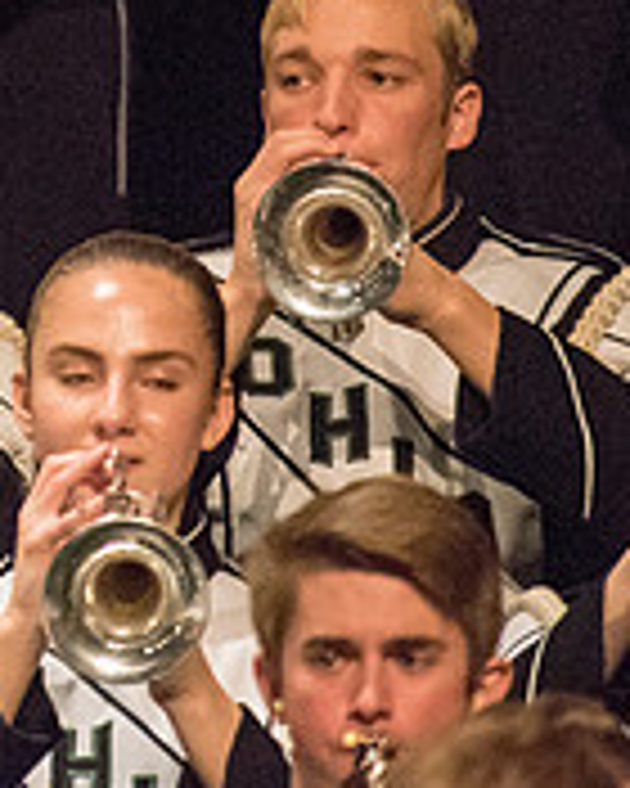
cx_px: -364
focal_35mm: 1863
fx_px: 43421
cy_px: -47
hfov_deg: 0.8
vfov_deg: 1.0
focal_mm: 600
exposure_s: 1/320
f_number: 5.6
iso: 4000
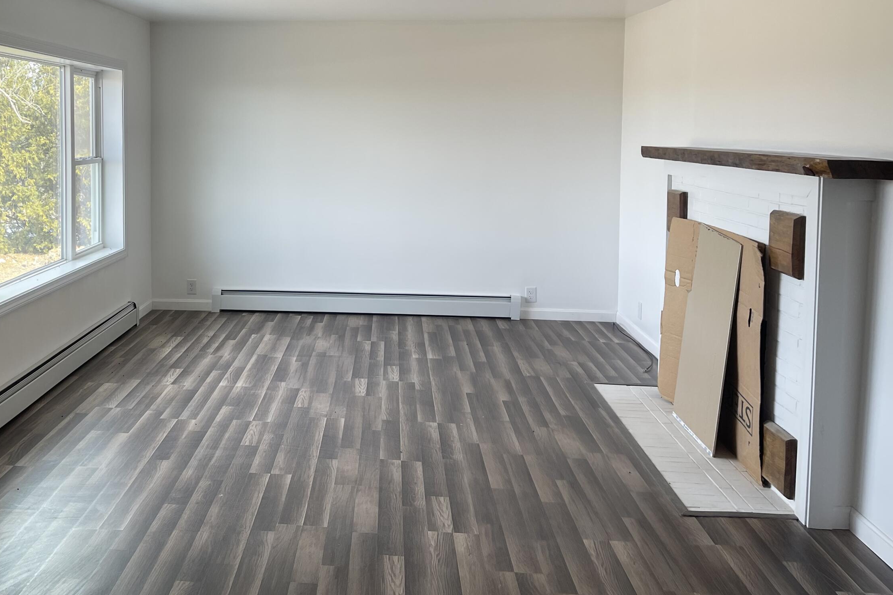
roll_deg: -0.5
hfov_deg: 53.3
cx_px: 295
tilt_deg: -5.1
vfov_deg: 37.4
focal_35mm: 35
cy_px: 195
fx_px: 868
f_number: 1.6
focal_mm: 5.1
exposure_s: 1/120
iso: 32
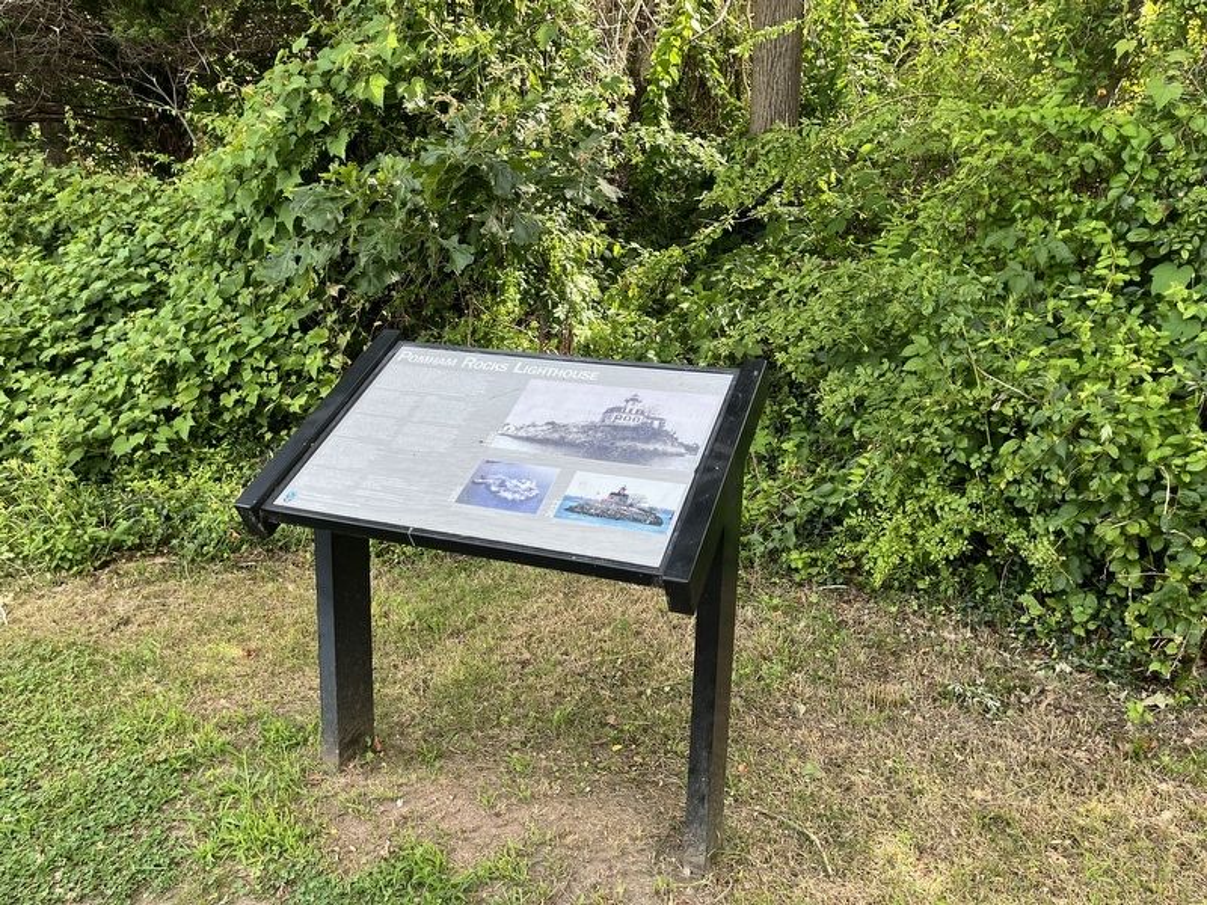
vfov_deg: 53.1
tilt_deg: -13.4
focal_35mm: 26
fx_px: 907
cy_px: 452
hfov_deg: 67.3
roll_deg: -1.4
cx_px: 604
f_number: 1.6
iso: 40
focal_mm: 5.1
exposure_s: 1/267
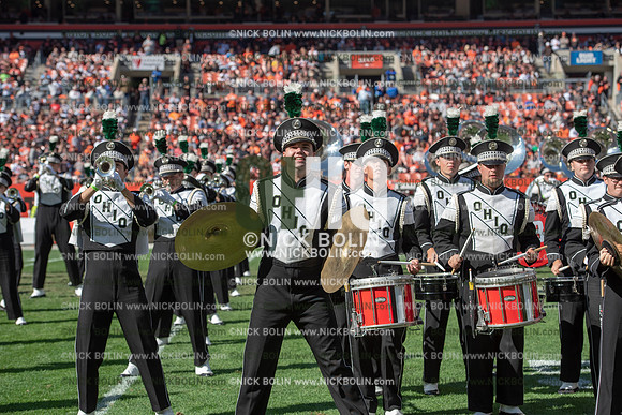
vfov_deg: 14.4
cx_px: 311
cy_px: 208
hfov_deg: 21.5
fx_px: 1642
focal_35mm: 95
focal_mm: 95
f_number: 5
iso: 400
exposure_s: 1/2000
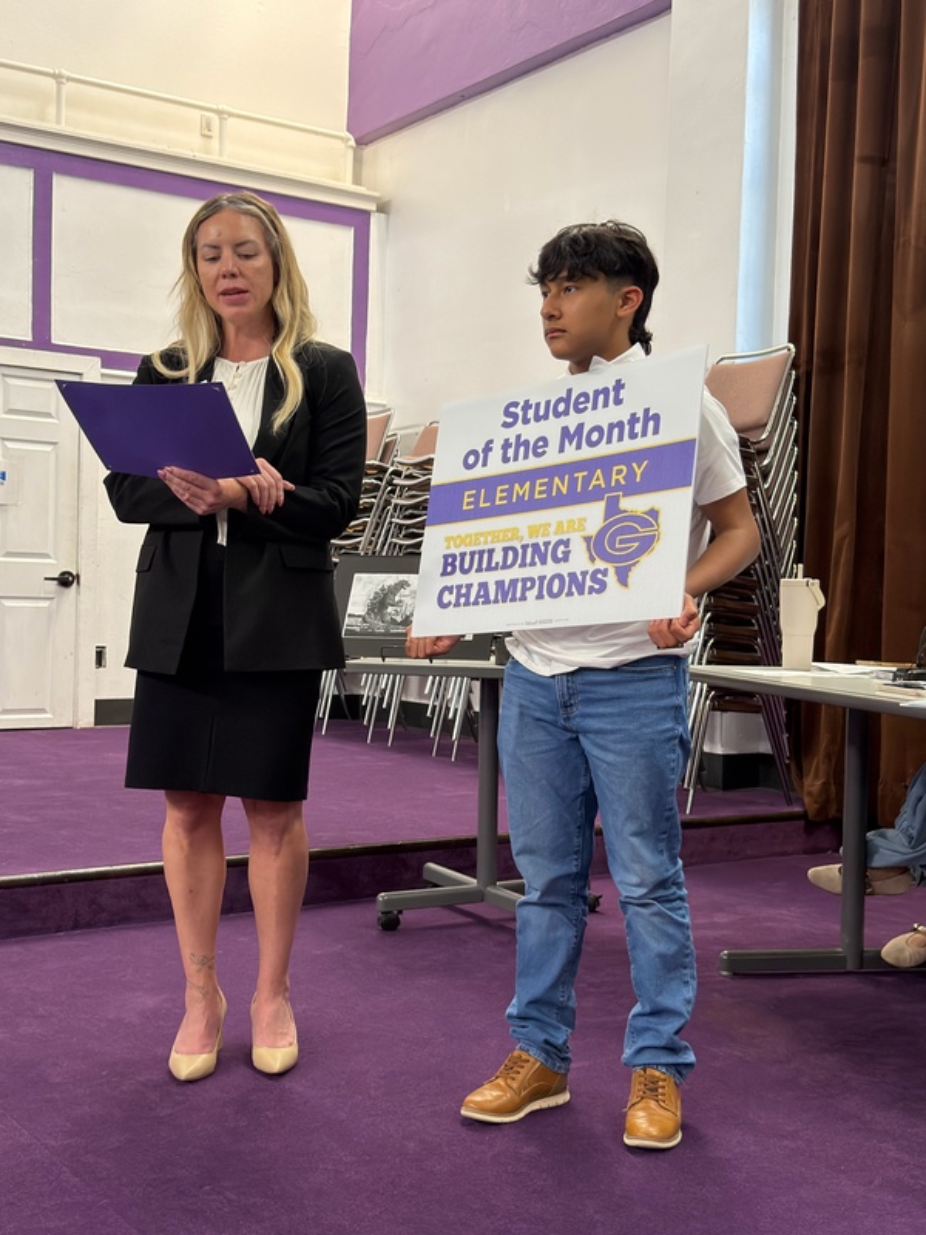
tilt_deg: -0.6
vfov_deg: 43.9
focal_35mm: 43
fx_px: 1534
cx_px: 463
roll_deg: -2.1
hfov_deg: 33.6
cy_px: 618
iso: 250
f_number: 1.78
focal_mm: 6.76
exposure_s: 1/60
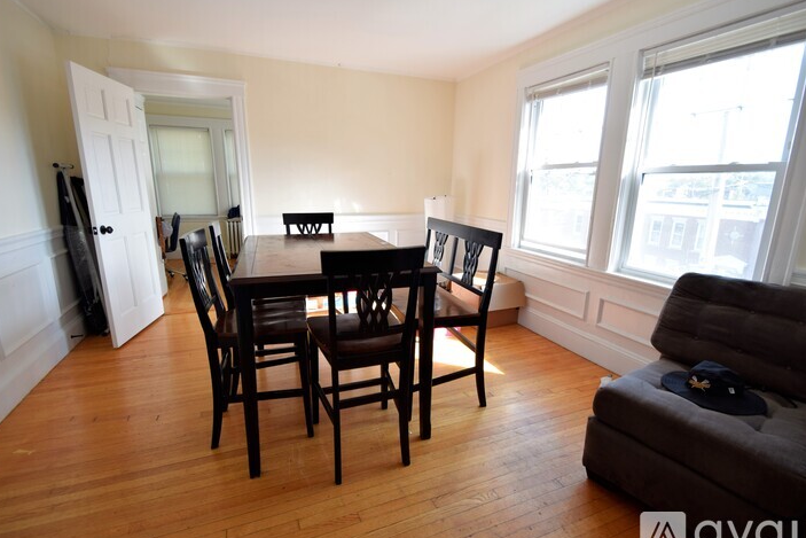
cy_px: 271
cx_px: 396
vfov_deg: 73.8
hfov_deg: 96.7
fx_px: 358
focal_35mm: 16
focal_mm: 10
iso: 400
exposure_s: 1/100
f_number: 5
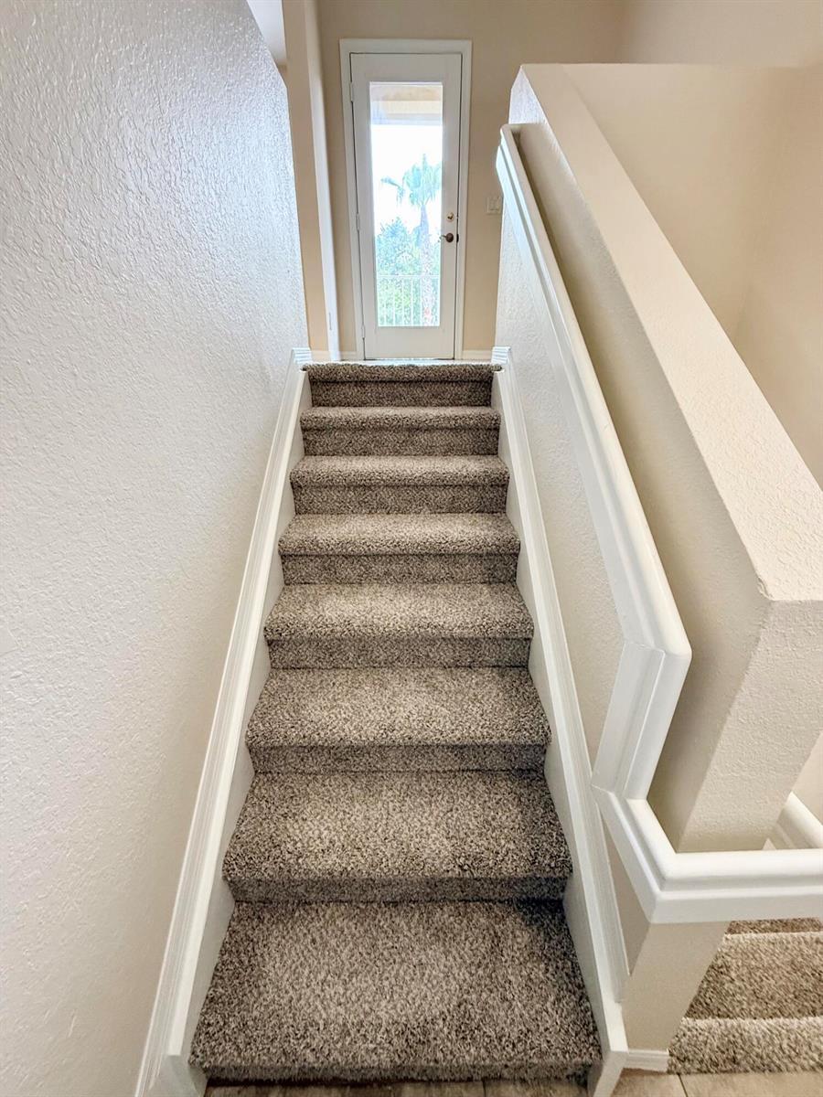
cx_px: 412
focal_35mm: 14
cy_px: 548
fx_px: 444
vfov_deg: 102.1
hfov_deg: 85.7
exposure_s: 1/120
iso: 320
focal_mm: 2.22
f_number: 2.2
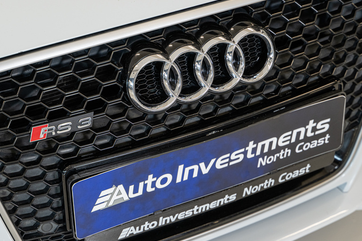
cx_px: 175
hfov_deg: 20.8
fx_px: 985
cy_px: 100
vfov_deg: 14.0
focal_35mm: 98
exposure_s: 1/125
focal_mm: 75
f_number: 4
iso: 640
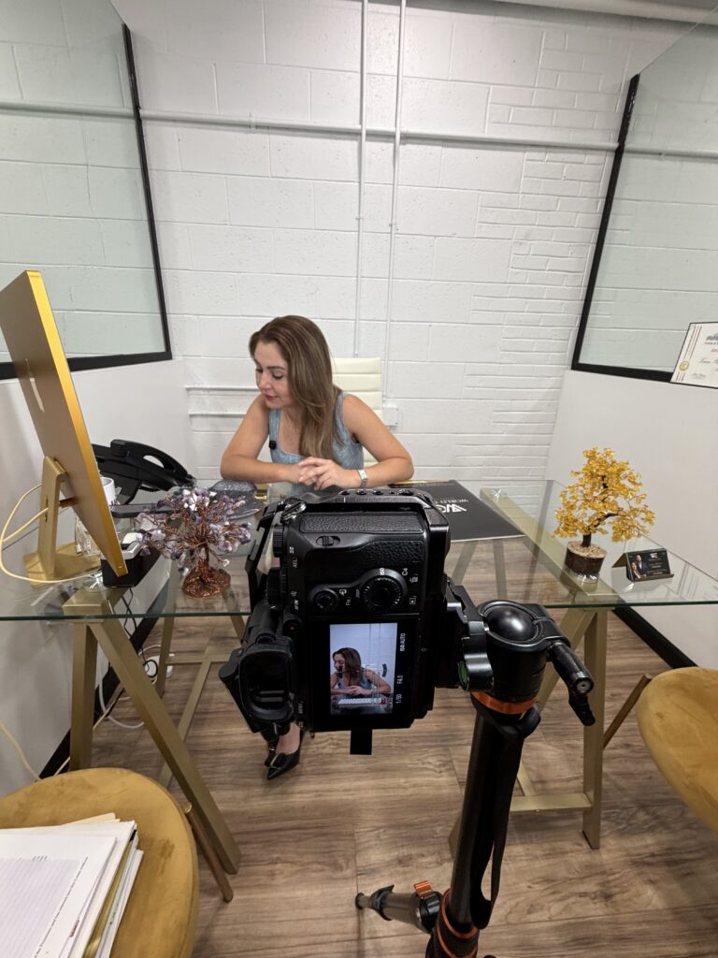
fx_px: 387
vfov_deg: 102.1
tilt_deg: -19.8
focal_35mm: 14
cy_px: 479
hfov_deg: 85.7
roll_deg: -1.7
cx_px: 359
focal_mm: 2.22
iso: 250
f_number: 2.2
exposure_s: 1/60
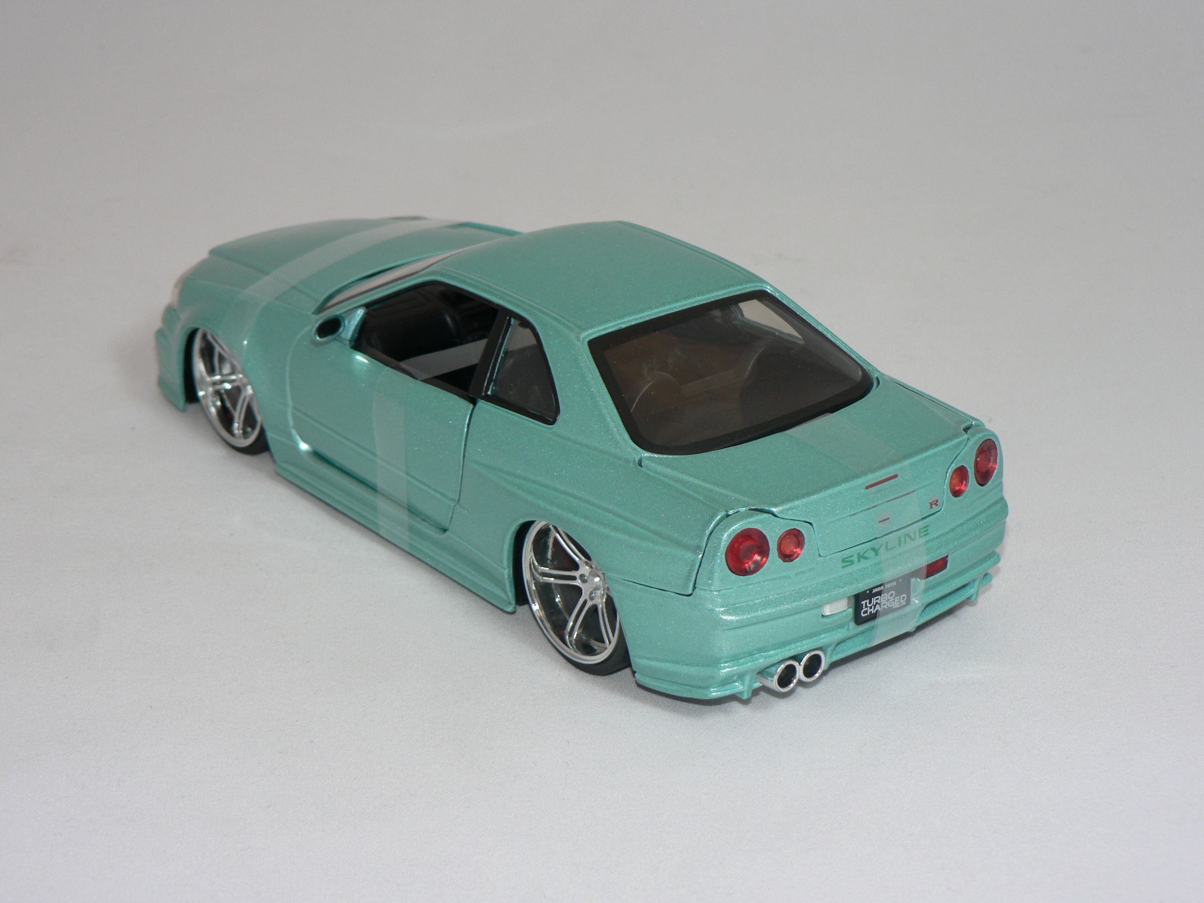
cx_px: 602
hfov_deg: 27.0
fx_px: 2504
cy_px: 452
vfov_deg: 20.4
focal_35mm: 72
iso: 80
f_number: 3.2
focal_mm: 12
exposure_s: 1/60
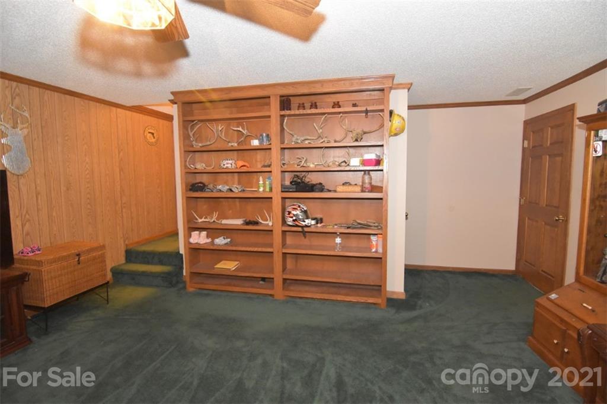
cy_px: 202
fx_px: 278
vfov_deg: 72.0
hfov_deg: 95.0
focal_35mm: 16
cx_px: 304
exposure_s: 1/60
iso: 6400
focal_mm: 11
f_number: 4
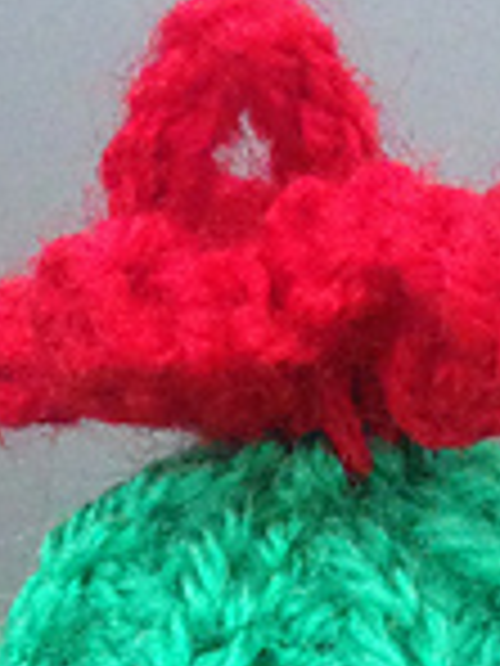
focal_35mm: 143
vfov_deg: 12.7
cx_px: 342
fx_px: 2754
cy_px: 1134
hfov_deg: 10.4
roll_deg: +0.5
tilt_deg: -22.3
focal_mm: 4.12
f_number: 2.4
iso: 320
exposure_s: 1/15
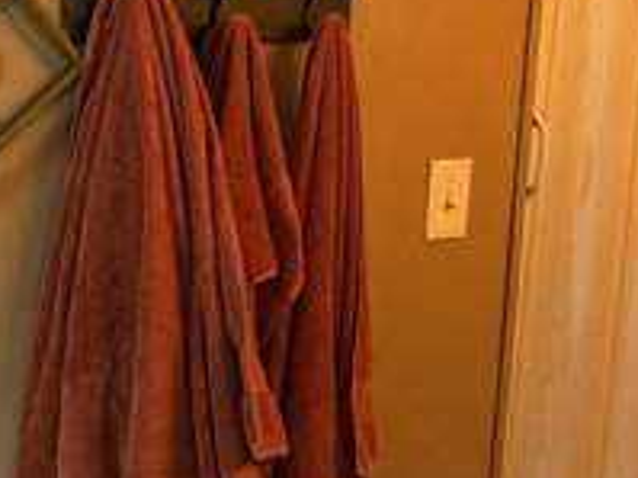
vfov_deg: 20.9
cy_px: 170
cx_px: 13
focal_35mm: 70
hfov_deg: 26.4
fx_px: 1289
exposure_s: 1/60
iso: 160
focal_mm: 3
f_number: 1.8
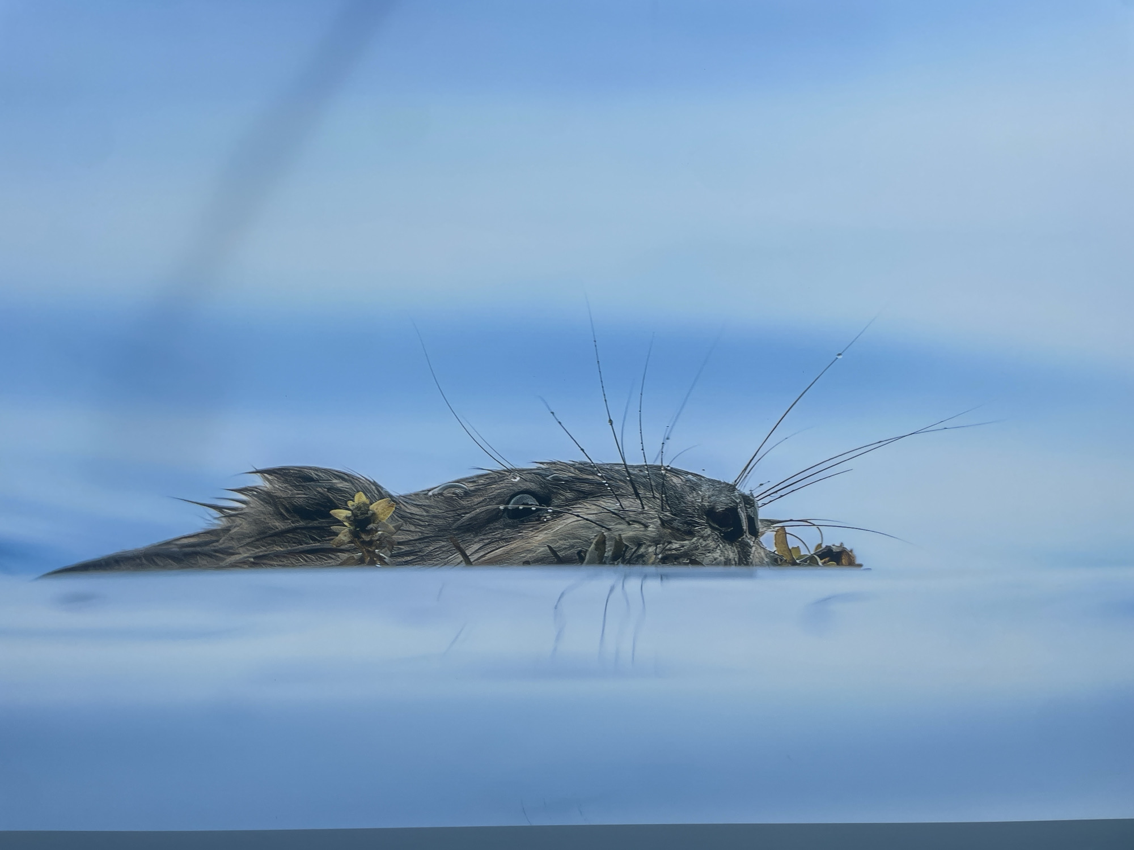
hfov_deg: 67.3
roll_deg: -0.6
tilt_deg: -8.0
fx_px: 852
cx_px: 567
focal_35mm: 26
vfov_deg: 53.1
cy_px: 425
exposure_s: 1/5814
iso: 32
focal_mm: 4.2
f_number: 1.6
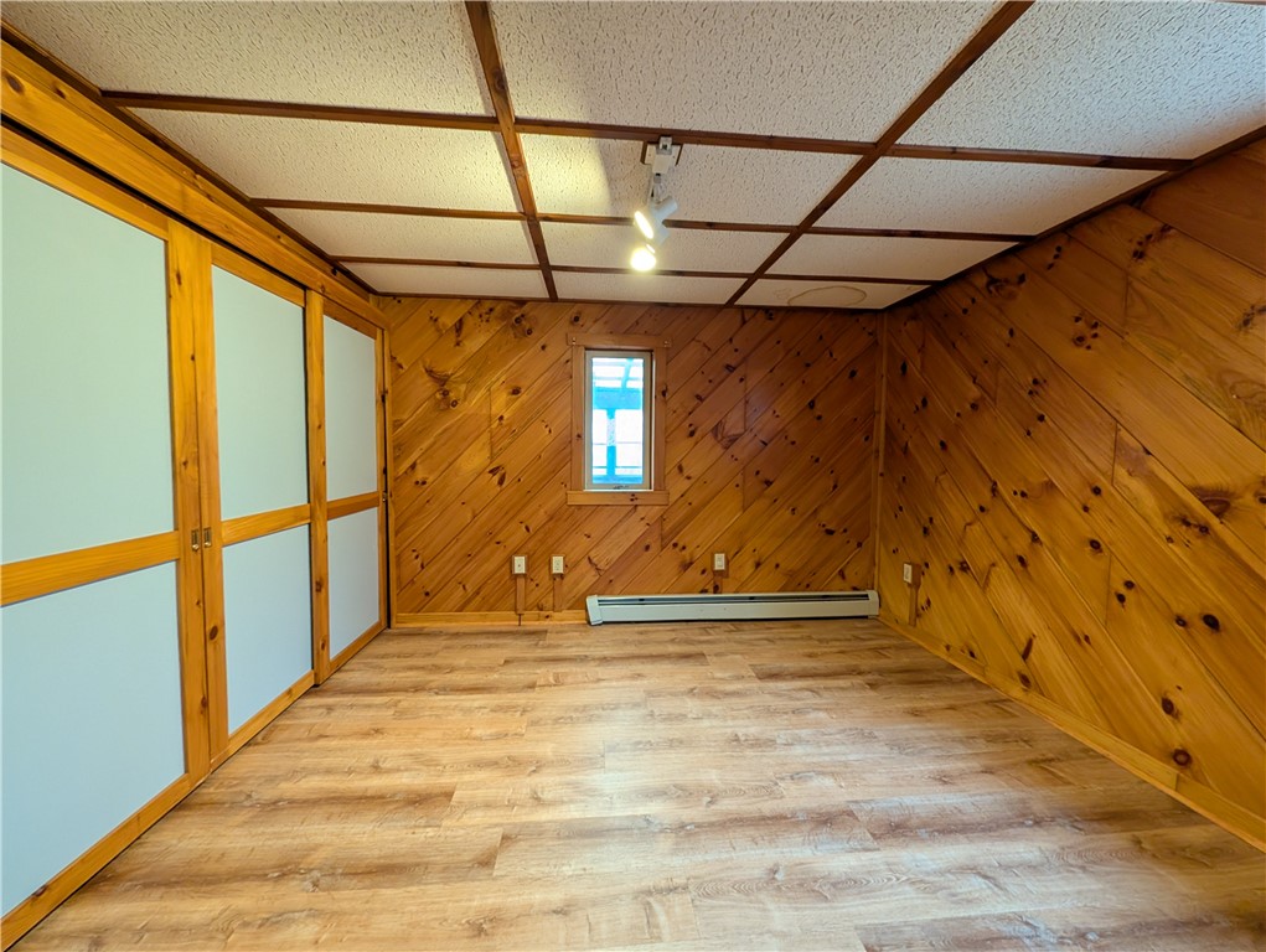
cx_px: 633
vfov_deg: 94.6
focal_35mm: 12
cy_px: 476
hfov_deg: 110.5
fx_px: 439
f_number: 1.7
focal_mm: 2.02
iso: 153
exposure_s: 1/30
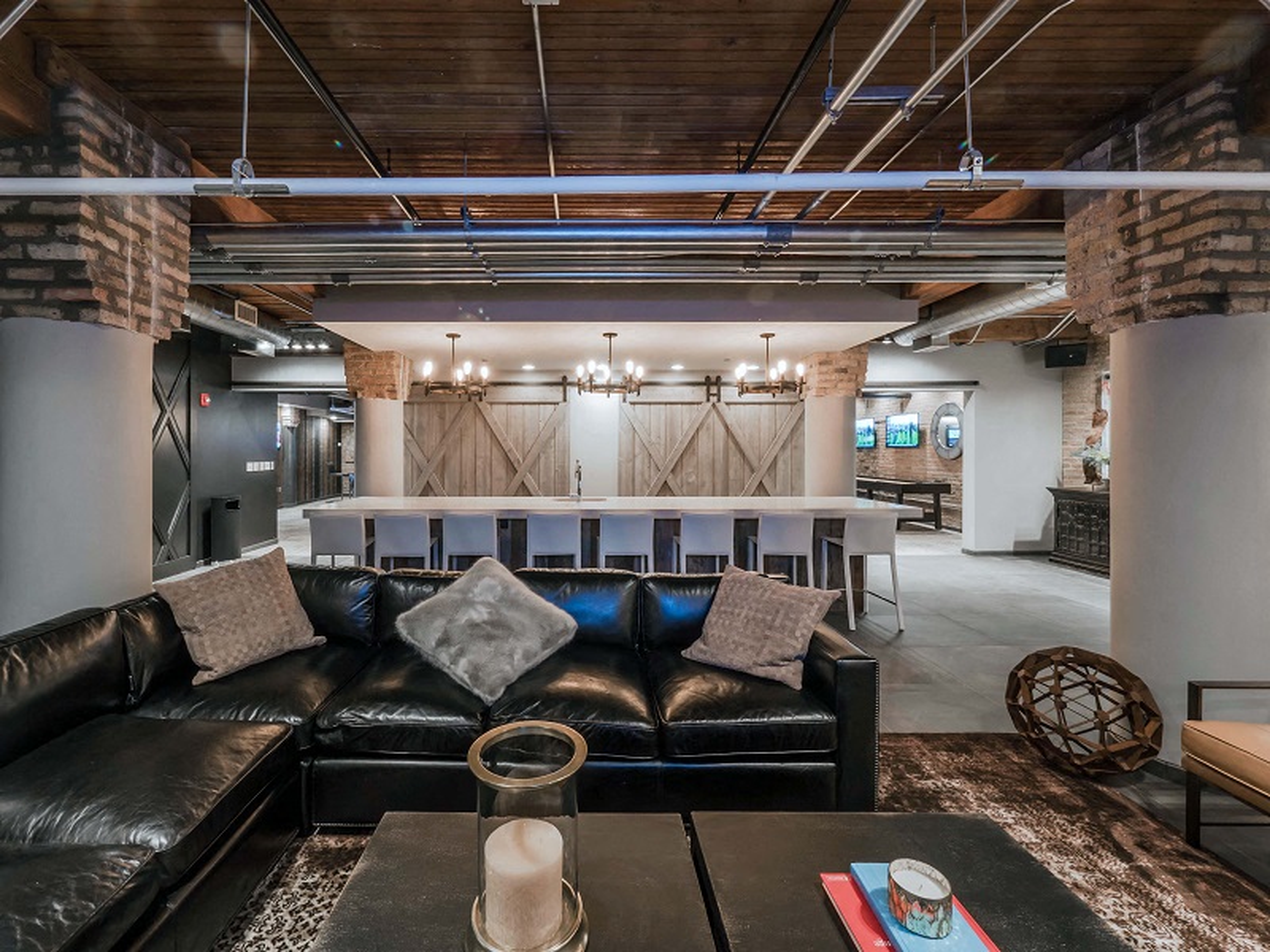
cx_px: 635
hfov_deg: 102.1
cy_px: 476
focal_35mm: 14
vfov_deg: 85.7
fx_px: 514
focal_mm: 7
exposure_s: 3.2
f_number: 9
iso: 200
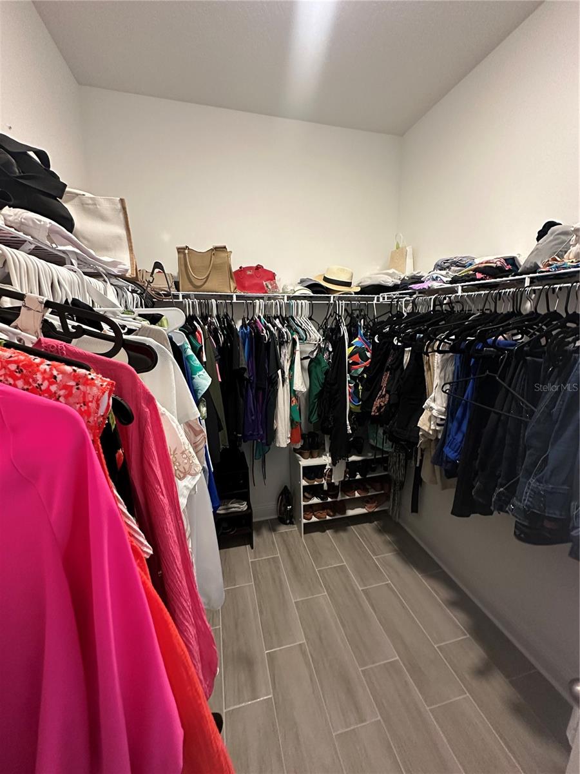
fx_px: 313
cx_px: 290
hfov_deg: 85.7
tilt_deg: -11.7
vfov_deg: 102.1
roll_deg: +0.2
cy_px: 387
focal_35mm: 14
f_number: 2.2
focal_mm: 2.22
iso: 500
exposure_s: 1/60
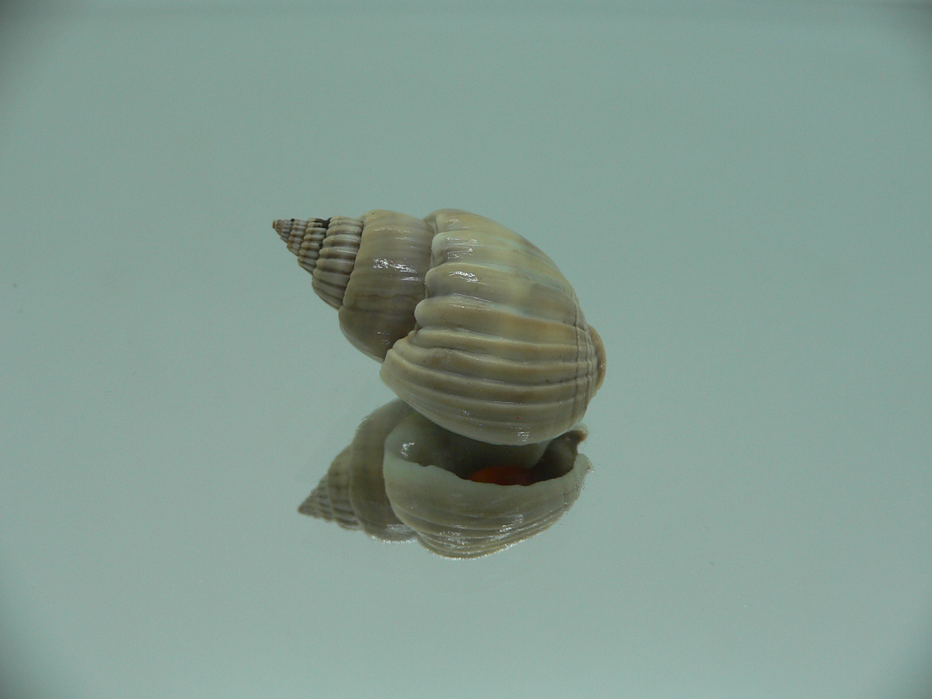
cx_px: 466
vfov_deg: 40.7
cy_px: 350
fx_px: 942
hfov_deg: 52.6
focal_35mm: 35
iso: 80
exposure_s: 1/60
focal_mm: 4.6
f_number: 2.8
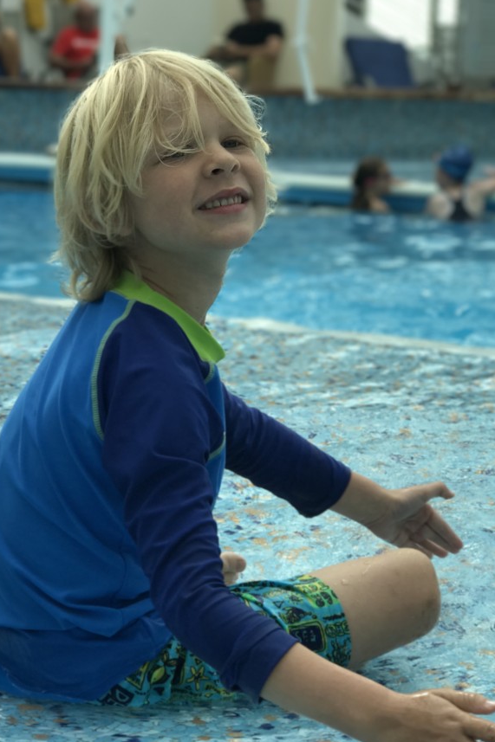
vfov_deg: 24.5
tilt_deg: -12.2
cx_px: 199
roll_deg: +0.7
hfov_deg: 16.4
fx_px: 1712
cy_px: 359
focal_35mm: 83
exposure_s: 1/229
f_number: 2.8
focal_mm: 6.6
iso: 20
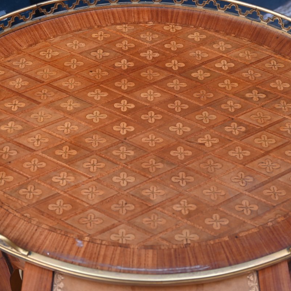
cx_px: 142
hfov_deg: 34.0
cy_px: 145
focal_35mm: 50
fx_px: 476
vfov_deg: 34.0
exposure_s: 1/250
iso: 200
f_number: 4.5
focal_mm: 26
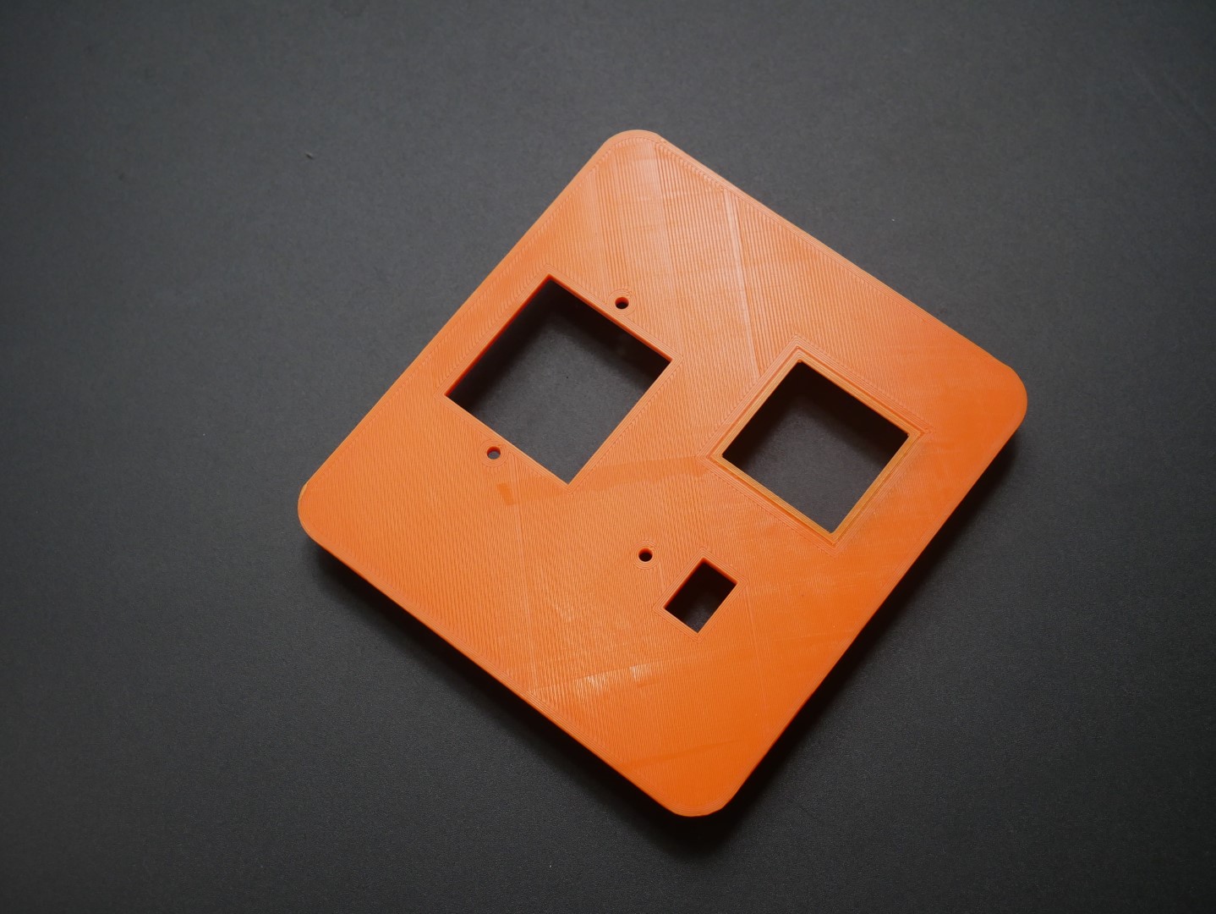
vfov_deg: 26.1
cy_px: 457
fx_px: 1968
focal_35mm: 56
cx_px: 608
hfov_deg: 34.3
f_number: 4.7
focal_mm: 28
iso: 800
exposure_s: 1/100
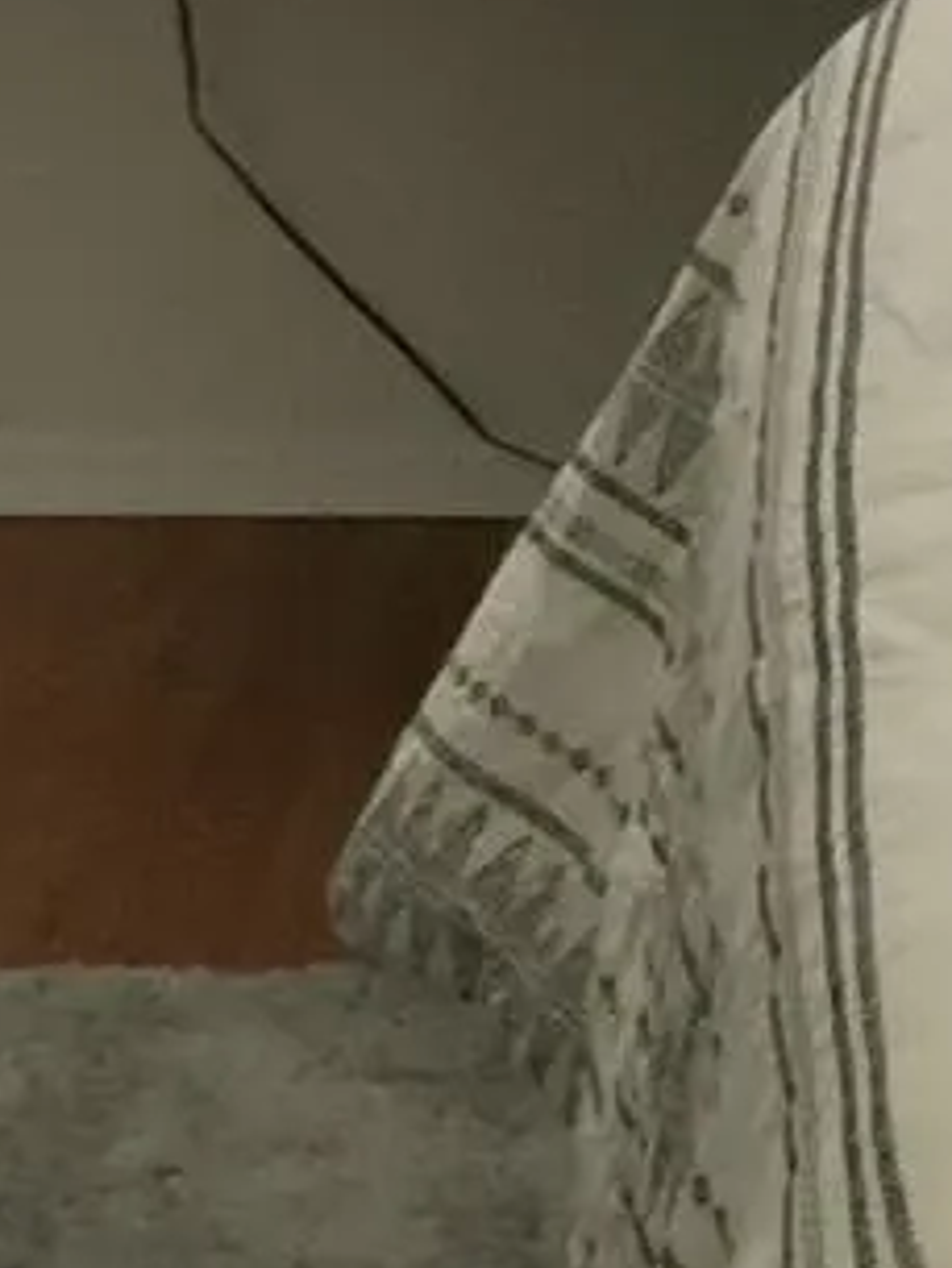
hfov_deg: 7.8
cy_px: -200
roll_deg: -0.3
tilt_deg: -14.8
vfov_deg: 10.3
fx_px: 6962
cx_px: 1006
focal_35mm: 190
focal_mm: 3
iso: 250
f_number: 1.8
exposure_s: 1/40
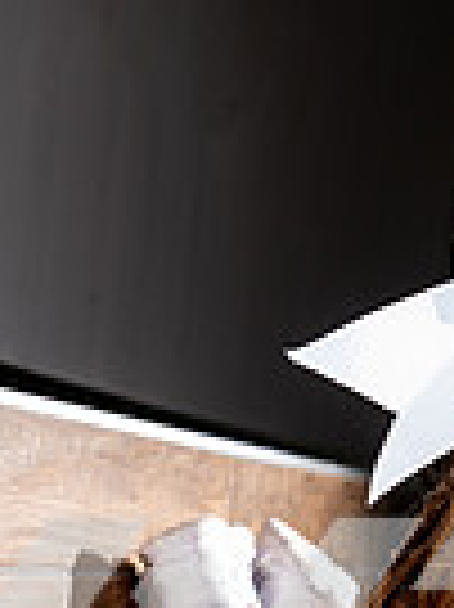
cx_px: 369
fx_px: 3030
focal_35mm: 173
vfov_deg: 10.9
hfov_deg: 8.6
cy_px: 977
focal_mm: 54
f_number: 6.3
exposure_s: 1/200
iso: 200
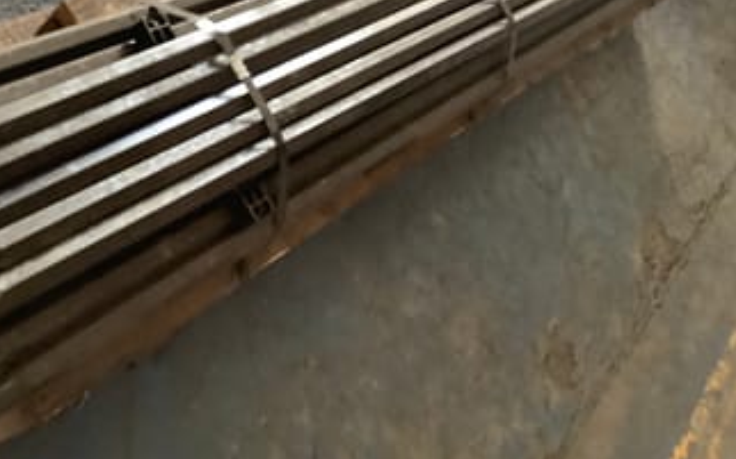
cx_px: 217
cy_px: 88
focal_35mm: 51
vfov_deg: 24.9
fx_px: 1023
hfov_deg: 38.9
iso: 400
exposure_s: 1/25
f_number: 2.4
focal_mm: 3.3
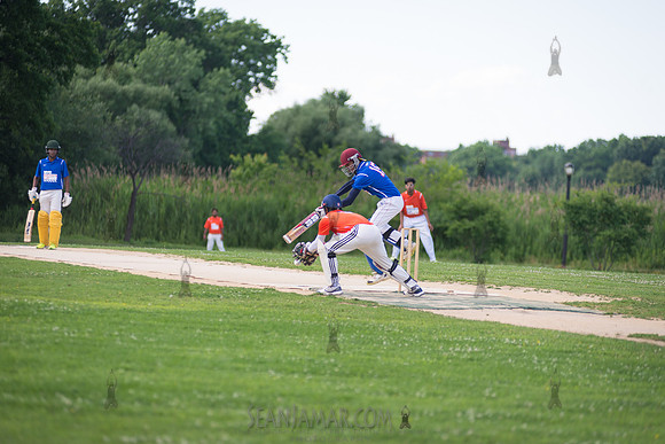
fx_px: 3418
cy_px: 222
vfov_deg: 7.4
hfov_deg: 11.1
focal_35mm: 185
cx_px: 332
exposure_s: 1/800
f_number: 2.8
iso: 200
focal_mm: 185
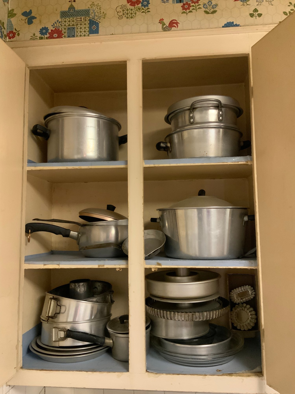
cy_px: 197
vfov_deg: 61.7
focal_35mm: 29
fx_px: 330
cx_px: 148
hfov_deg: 48.2
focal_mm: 3
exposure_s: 1/30
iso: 320
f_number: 1.8
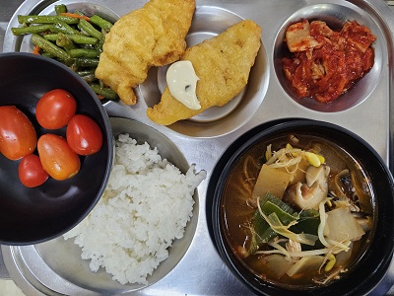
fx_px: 262
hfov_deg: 73.9
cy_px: 148
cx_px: 197
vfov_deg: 58.9
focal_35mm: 23
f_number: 1.7
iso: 320
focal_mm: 6.3
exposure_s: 1/100
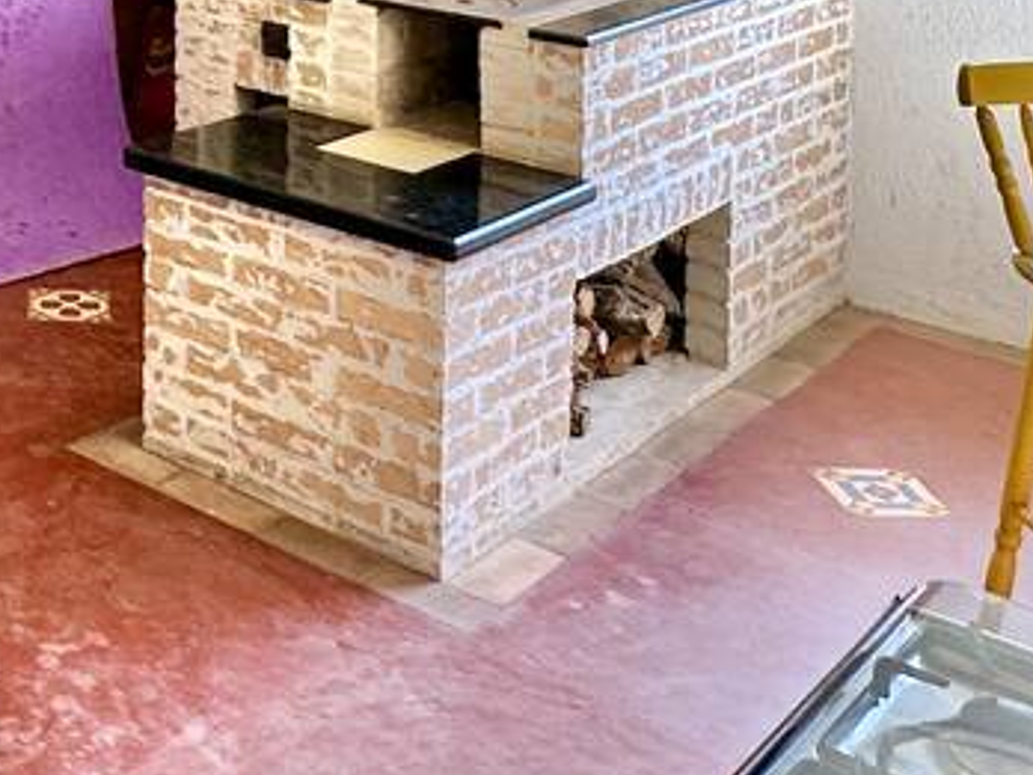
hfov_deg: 30.8
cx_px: 0
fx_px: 1731
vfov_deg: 21.7
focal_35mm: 58
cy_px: -339
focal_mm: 2.22
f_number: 2.2
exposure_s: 1/120
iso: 80
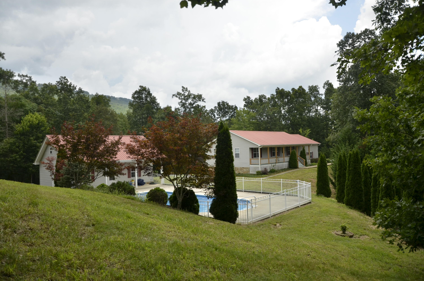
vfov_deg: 47.7
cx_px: 212
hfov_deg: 67.5
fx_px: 317
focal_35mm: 27
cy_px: 140
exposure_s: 1/2000
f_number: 4
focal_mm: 18
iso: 360
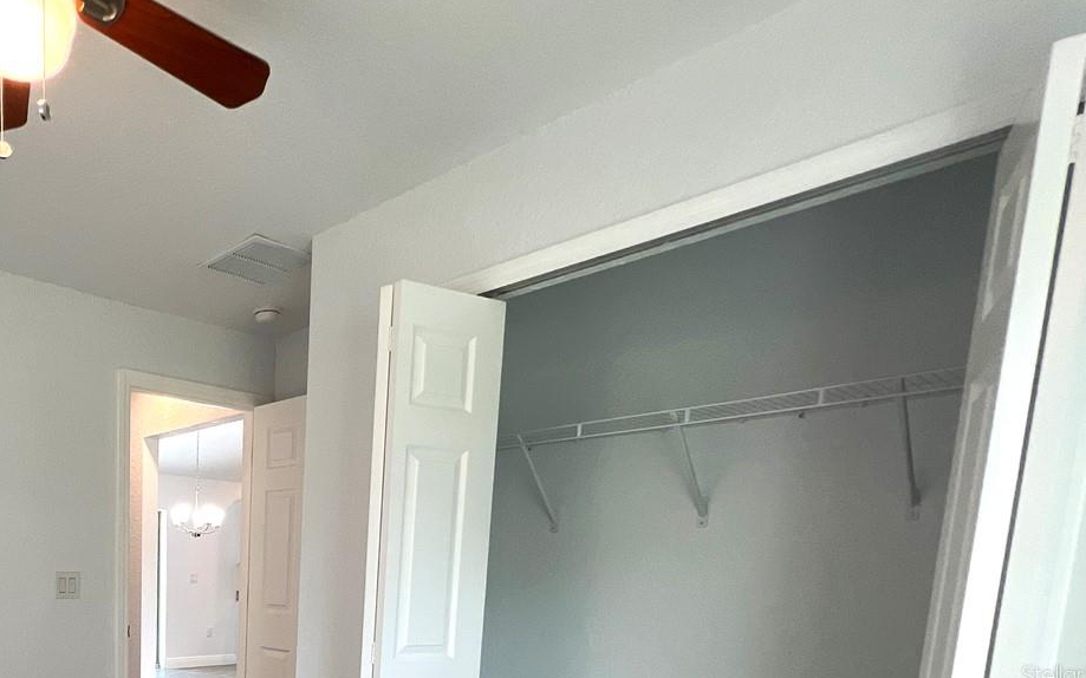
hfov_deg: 66.5
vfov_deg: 43.8
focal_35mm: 24
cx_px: 188
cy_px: 674
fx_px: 710
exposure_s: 1/120
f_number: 1.8
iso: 100
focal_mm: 1.57
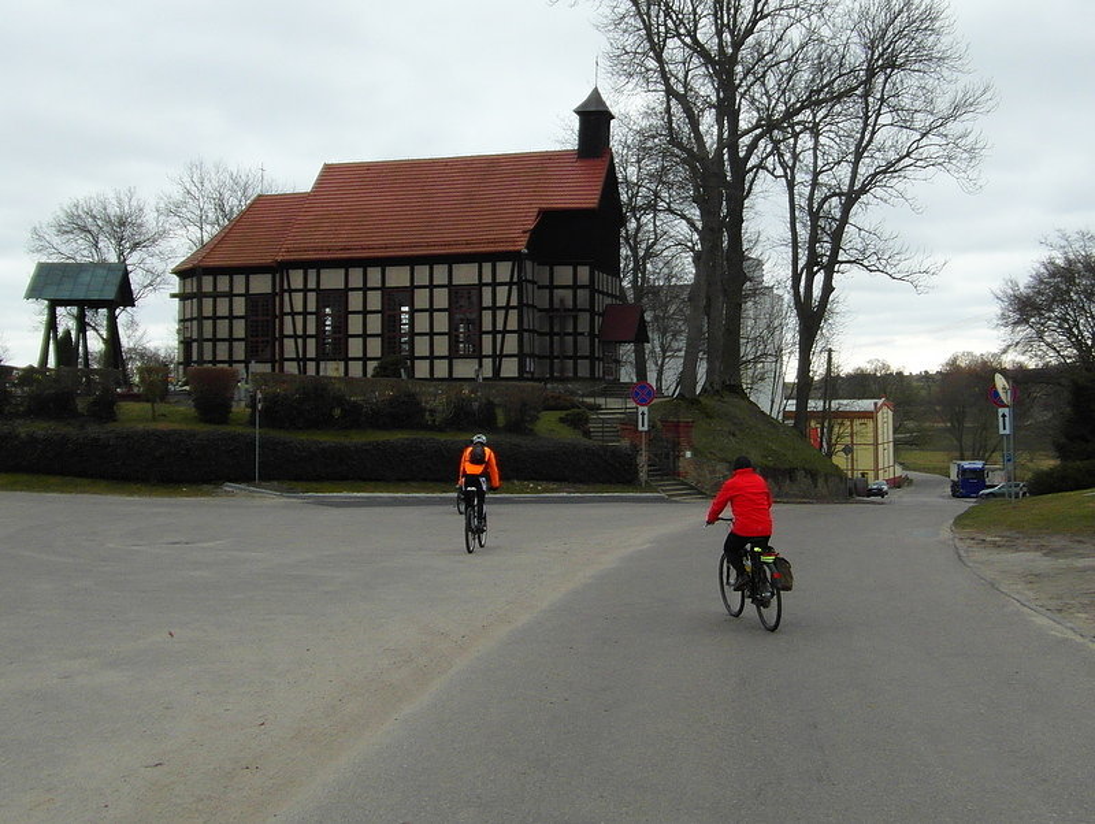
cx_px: 548
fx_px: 760
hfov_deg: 71.5
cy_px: 412
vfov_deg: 56.9
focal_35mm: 24
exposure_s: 1/500
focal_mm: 4
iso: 100
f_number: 3.2
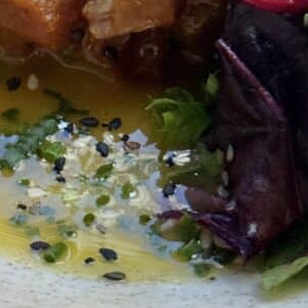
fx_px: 1460
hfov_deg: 11.8
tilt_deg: -44.7
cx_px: -50
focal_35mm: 145
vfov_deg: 11.8
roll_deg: -0.8
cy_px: -72
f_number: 1.78
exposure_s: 1/220
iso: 160
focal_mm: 6.76
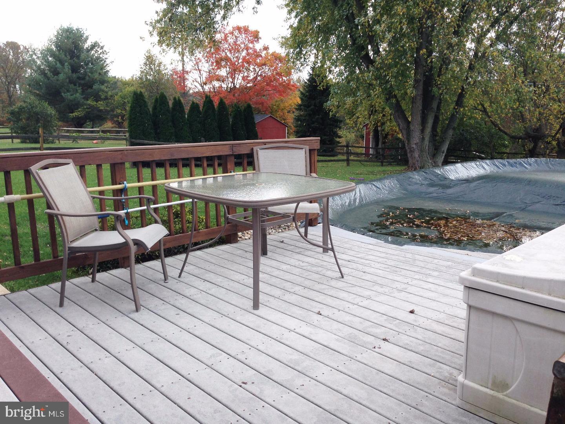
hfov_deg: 55.4
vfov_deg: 42.9
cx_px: 282
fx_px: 539
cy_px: 212
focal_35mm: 33
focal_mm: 4.12
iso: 50
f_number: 2.4
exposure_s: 1/414
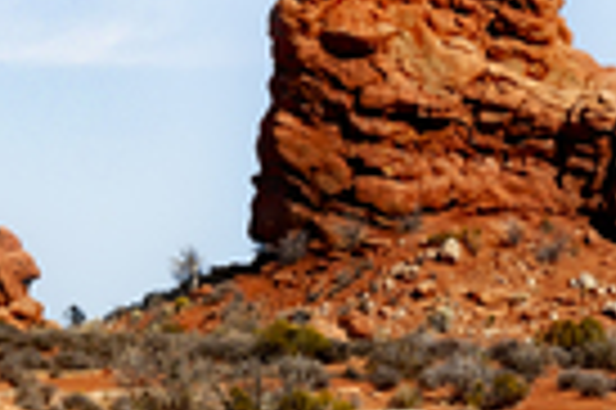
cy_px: -38
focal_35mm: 789
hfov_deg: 2.6
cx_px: -117
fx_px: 13484
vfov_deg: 1.7
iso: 100
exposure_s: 1/5000
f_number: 4.5
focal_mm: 180
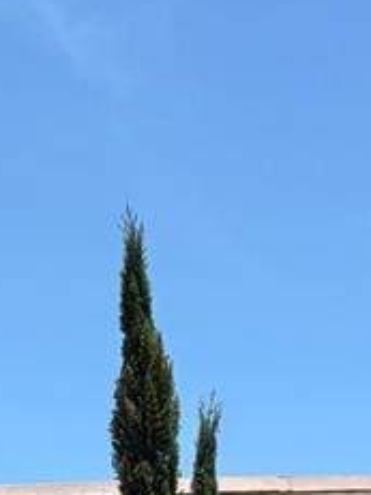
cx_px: -234
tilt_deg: +5.8
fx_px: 1931
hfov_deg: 10.5
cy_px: 741
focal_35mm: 135
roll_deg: +0.4
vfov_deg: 13.7
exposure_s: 1/2364
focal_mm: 5.96
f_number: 1.6
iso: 50
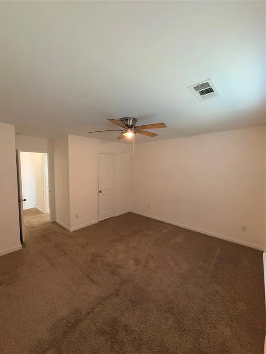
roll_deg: -0.6
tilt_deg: -3.3
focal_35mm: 14
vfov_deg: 102.1
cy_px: 177
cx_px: 133
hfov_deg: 85.7
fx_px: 143
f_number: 2.2
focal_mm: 2.22
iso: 100
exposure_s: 1/60
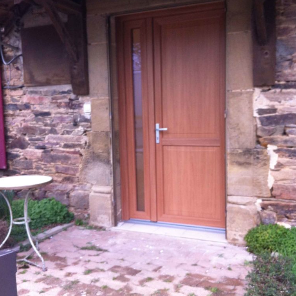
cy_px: 153
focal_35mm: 42
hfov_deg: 40.0
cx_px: 148
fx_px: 406
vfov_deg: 40.0
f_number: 2.8
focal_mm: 3.85
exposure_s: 1/15
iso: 100
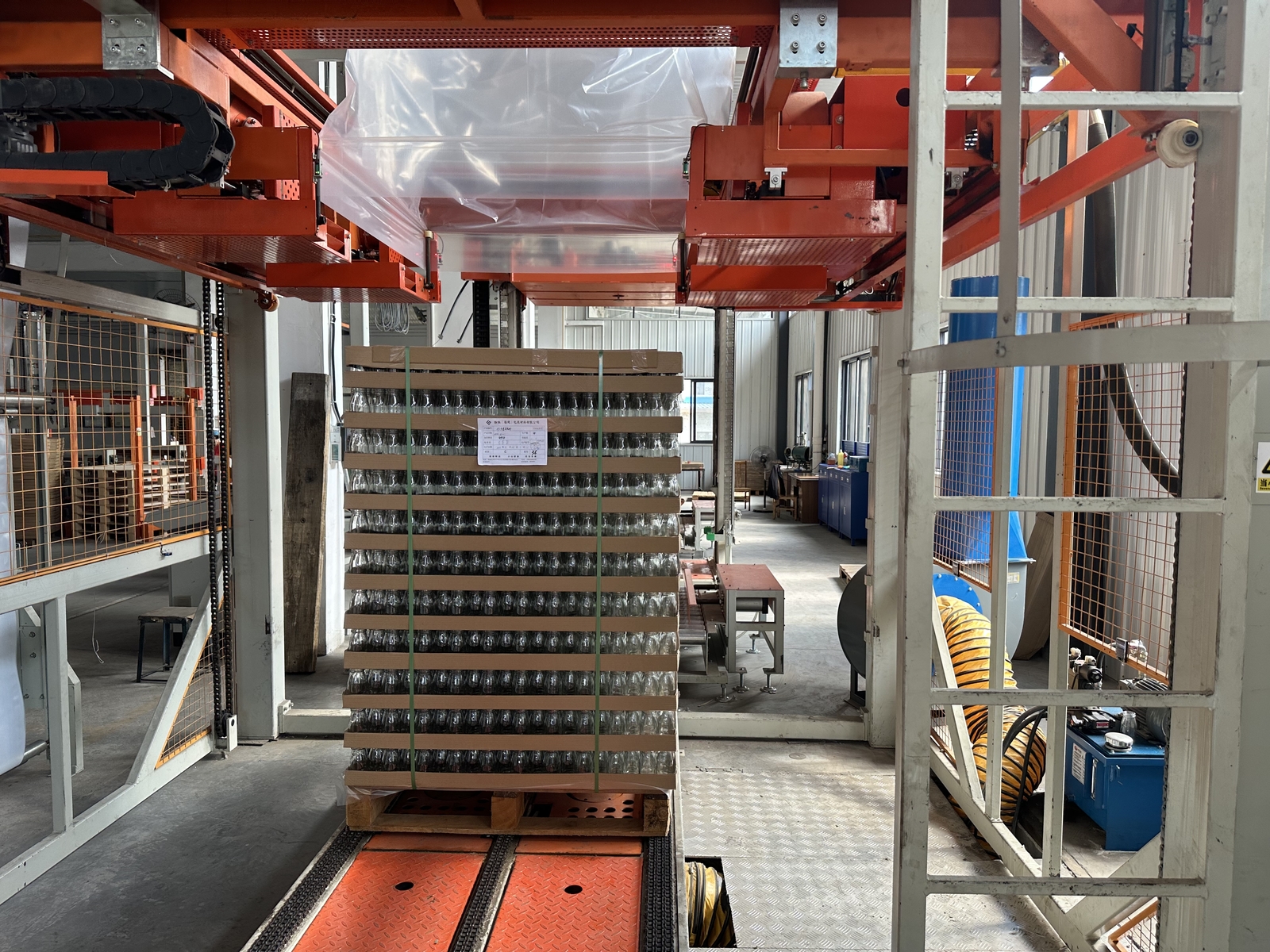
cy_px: 476
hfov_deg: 71.6
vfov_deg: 56.8
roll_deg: -0.6
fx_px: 881
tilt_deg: -4.7
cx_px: 635
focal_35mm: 24
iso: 80
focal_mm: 6.86
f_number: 1.78
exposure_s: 1/121
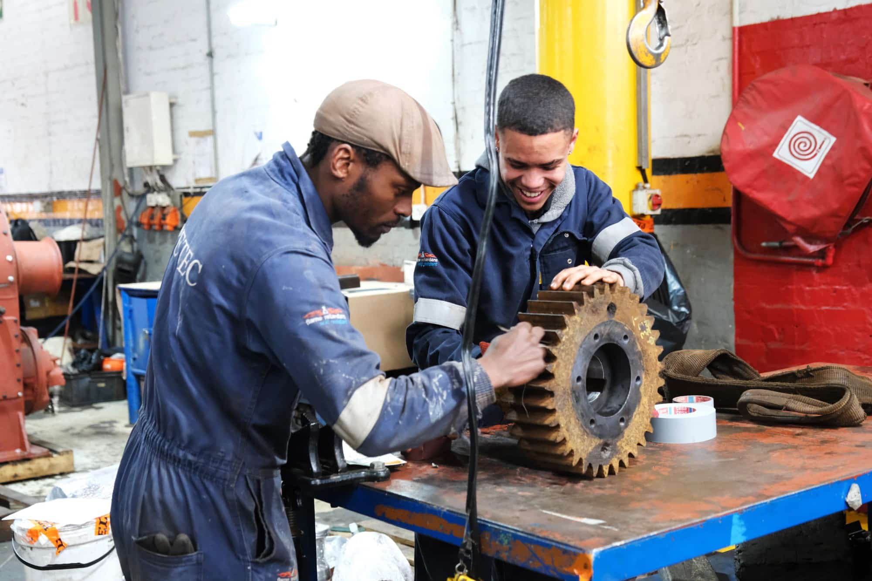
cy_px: 290
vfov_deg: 28.6
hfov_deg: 41.9
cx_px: 436
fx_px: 1138
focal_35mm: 47
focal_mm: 31.1
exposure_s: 1/80
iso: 3200
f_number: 3.6
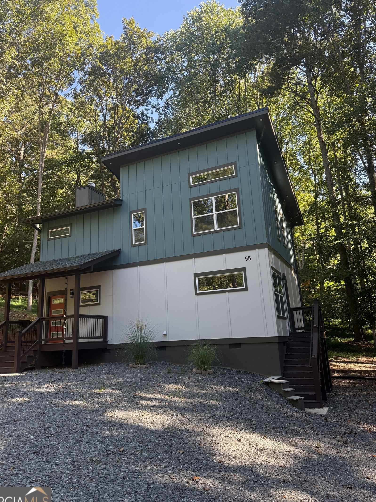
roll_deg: +3.3
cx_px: 173
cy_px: 242
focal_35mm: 26
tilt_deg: +14.6
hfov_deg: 53.0
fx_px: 377
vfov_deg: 67.3
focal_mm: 6.76
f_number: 1.78
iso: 100
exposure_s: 1/361
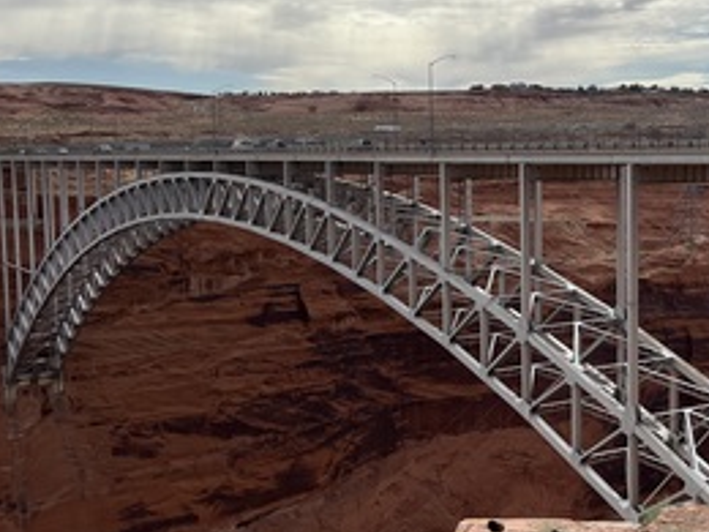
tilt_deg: -4.7
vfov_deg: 26.1
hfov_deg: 33.4
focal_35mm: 56
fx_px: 1147
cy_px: 246
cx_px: 564
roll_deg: +0.8
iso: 50
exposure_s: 1/6993
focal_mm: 5.7
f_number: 1.5
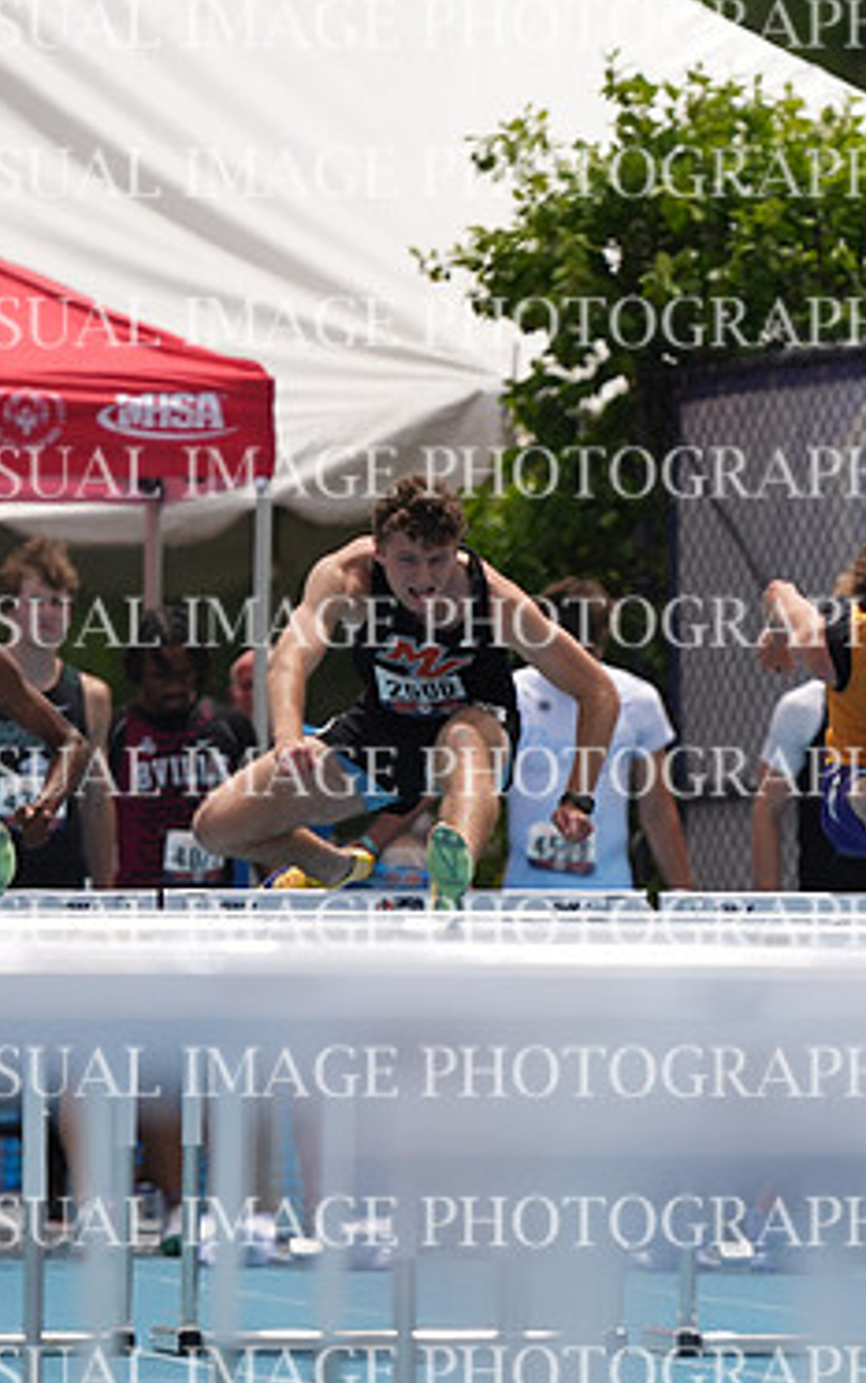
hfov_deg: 1.4
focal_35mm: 953
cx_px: 401
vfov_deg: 2.2
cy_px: 697
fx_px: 35932
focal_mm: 600
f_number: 6.3
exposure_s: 1/4000
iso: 500
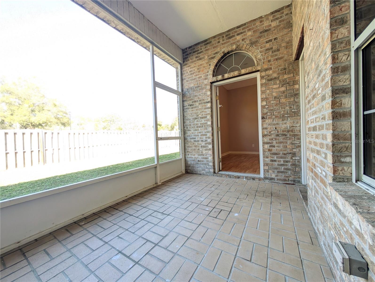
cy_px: 141
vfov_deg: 94.6
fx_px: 130
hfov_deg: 110.5
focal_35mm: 12
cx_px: 188
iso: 160
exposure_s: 1/250
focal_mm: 2.02
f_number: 1.7
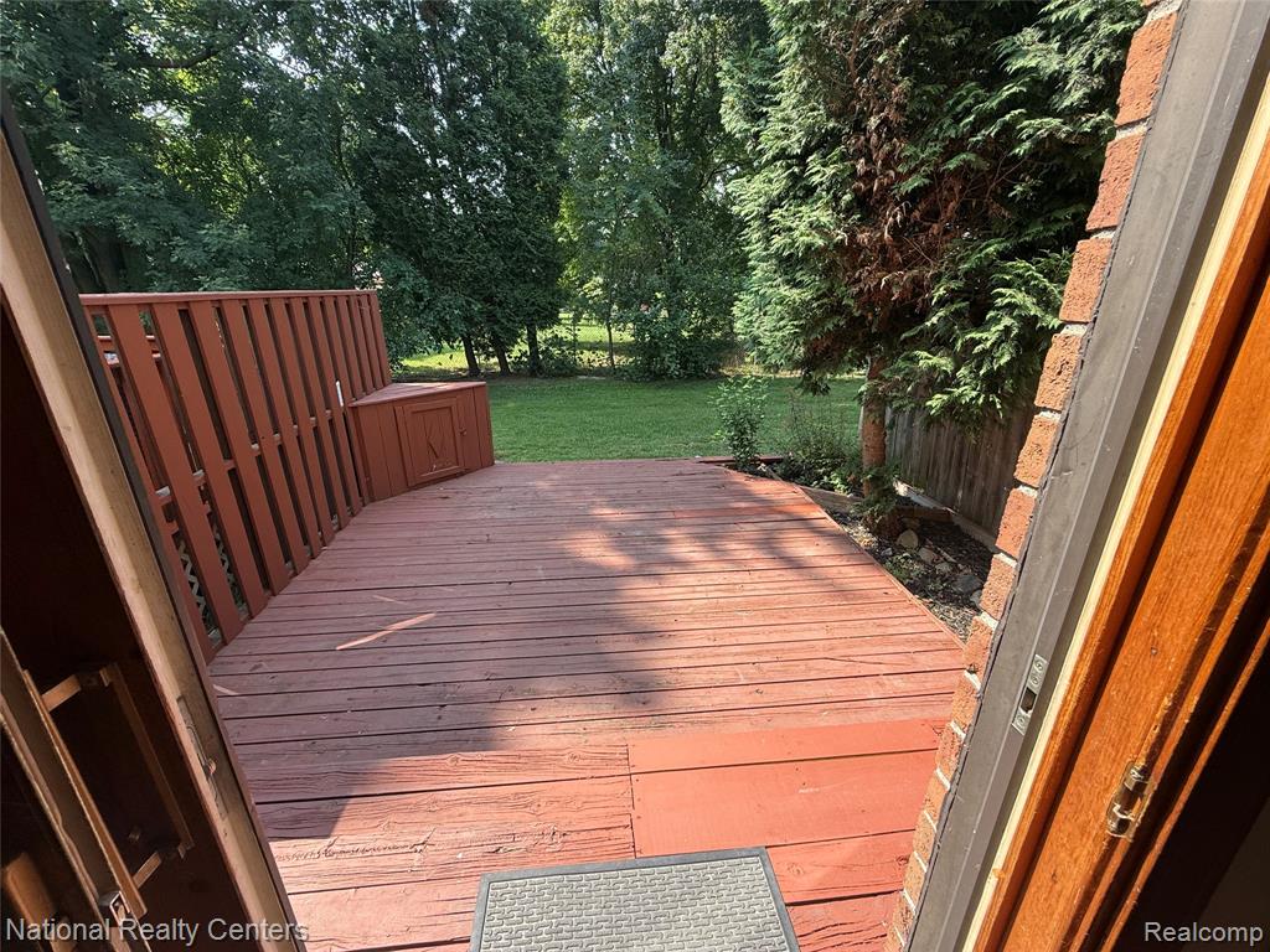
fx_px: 514
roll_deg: -0.2
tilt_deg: -19.6
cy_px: 476
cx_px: 635
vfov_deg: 85.7
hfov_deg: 102.1
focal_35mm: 14
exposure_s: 1/331
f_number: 2.2
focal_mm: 2.22
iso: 50
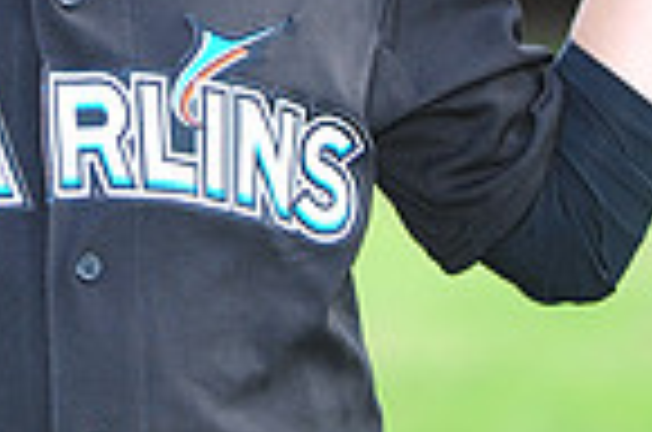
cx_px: -94
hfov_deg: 3.5
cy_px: -238
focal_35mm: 582
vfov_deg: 2.3
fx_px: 10518
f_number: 4.5
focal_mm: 145
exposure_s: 1/400
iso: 250
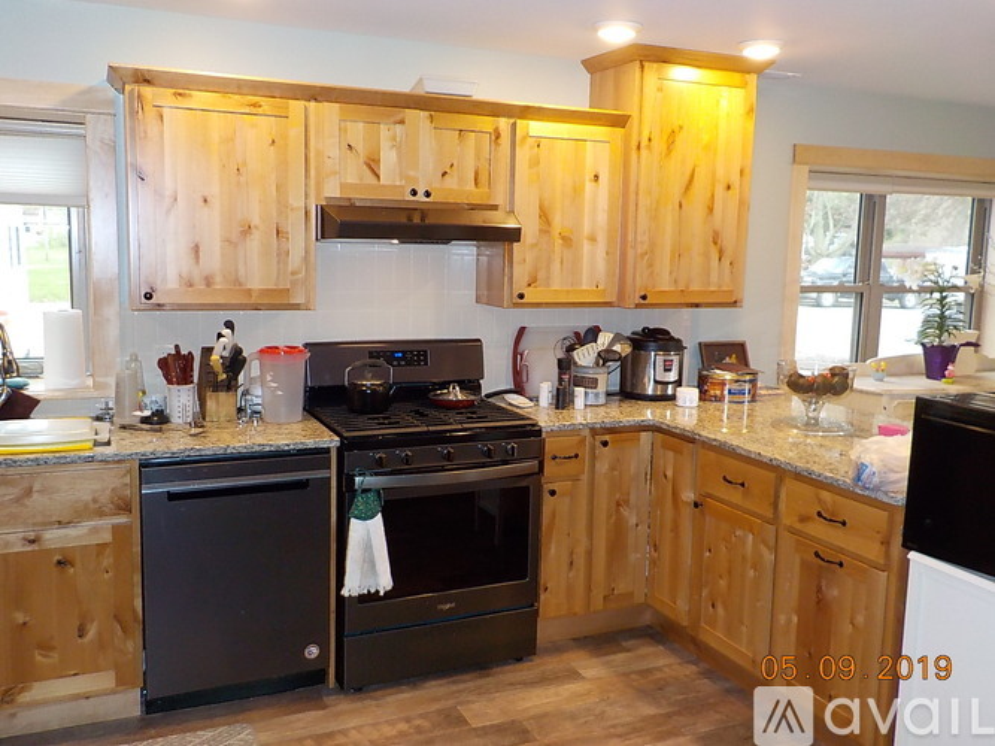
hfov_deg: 60.0
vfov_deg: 46.8
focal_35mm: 30
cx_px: 498
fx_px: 862
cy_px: 373
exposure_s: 1/30
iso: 250
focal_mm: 4.1
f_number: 3.3
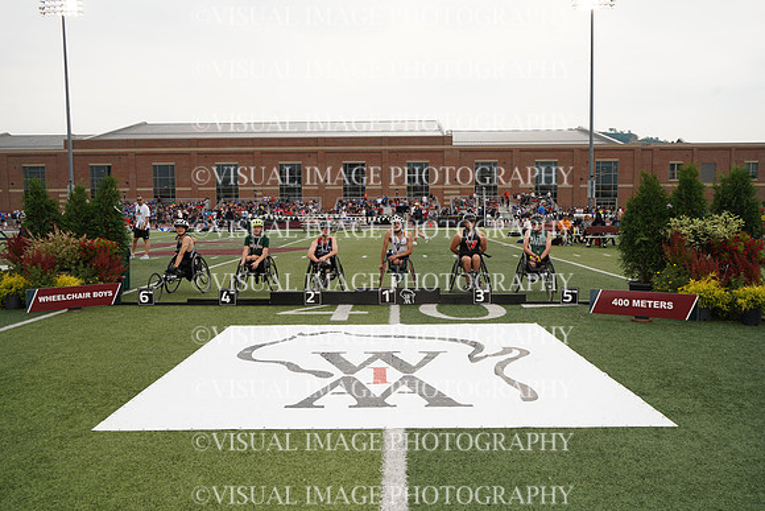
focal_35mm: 29
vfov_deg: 45.0
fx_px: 616
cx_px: 382
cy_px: 256
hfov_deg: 63.6
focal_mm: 29
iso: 100
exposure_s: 1/125
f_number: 8
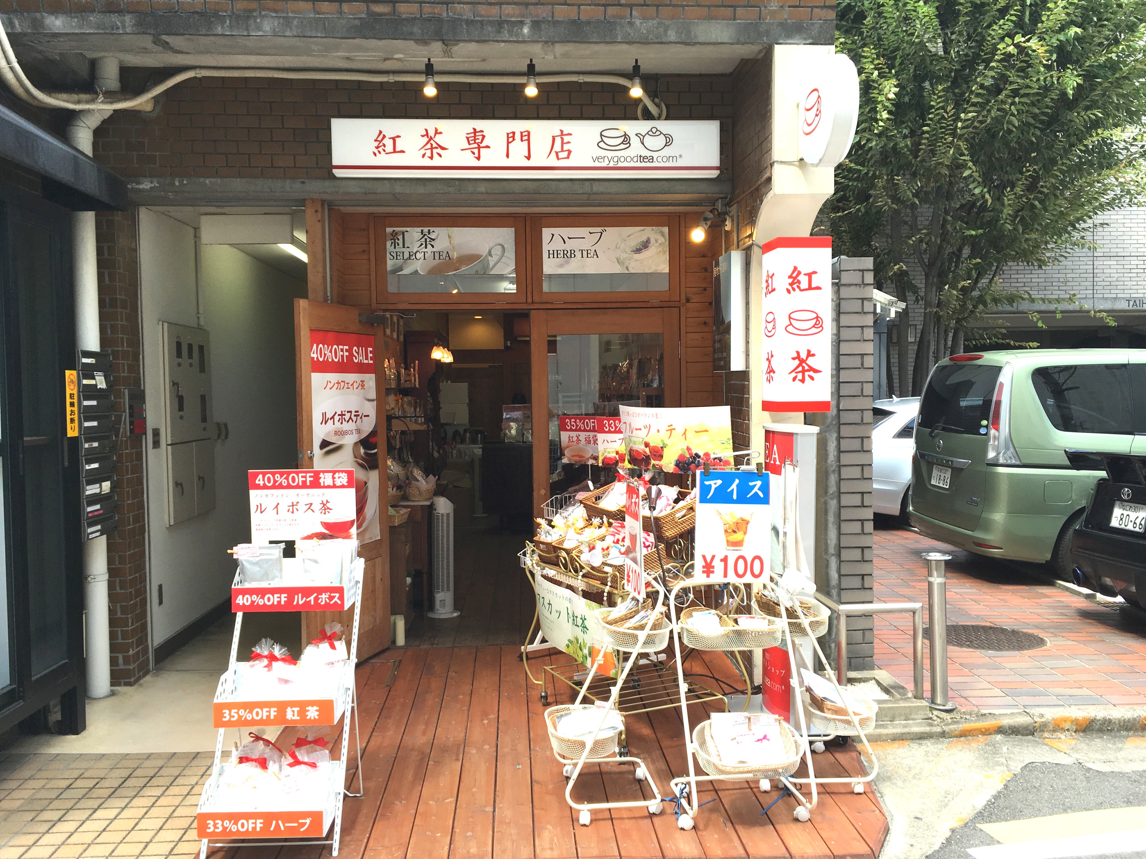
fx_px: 960
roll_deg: +0.0
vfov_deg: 48.2
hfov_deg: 61.7
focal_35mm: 29
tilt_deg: -5.6
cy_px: 430
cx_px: 573
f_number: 2.2
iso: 25
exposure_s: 1/256
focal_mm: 4.15
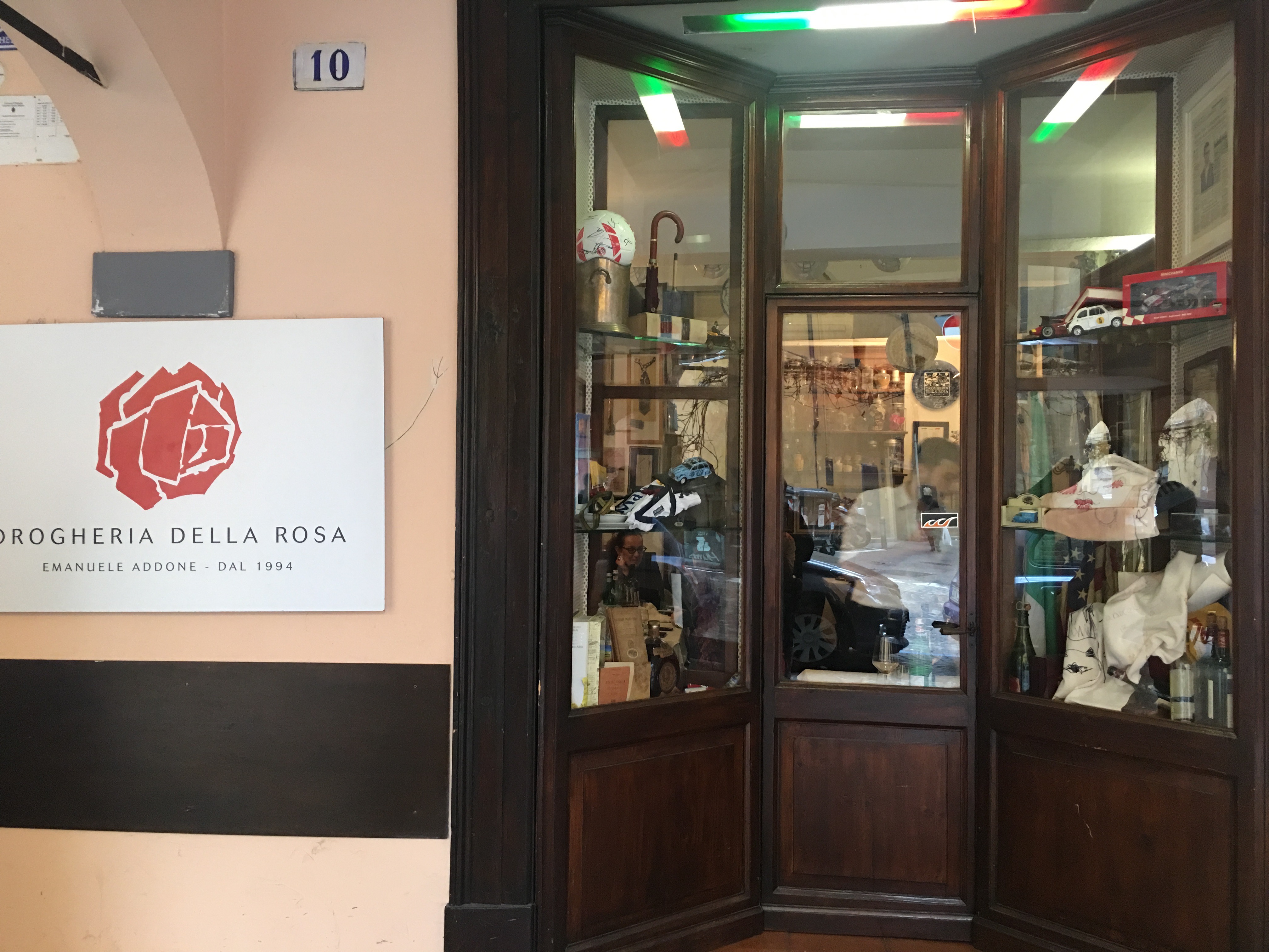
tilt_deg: +2.2
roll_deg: +0.6
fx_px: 1063
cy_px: 476
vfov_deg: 48.2
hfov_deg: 61.7
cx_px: 634
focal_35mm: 29
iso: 125
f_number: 2.2
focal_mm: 4.15
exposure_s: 1/17
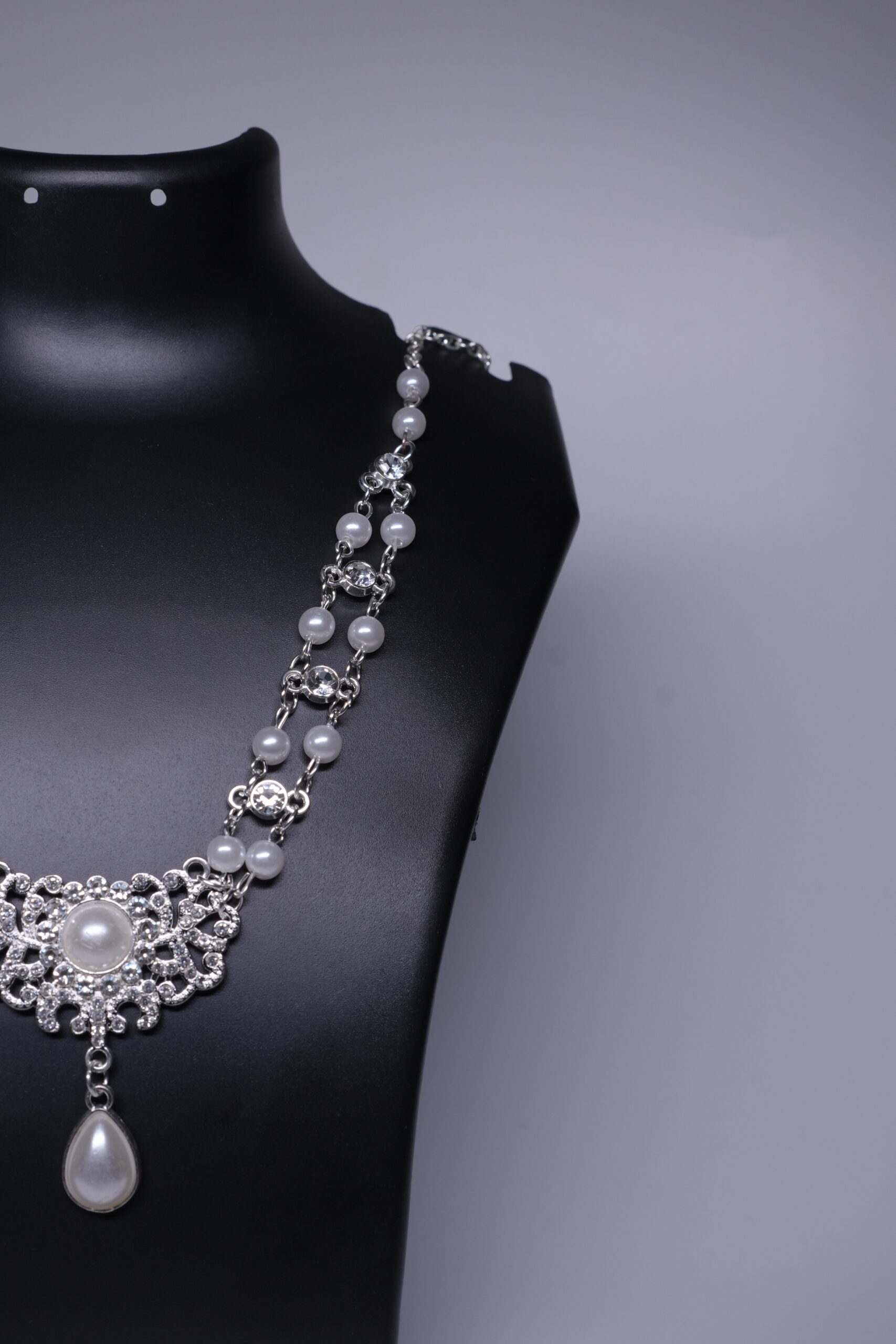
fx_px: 1941
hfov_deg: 26.0
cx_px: 448
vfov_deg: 38.2
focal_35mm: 52
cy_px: 672
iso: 500
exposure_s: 1/160
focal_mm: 35
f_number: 8
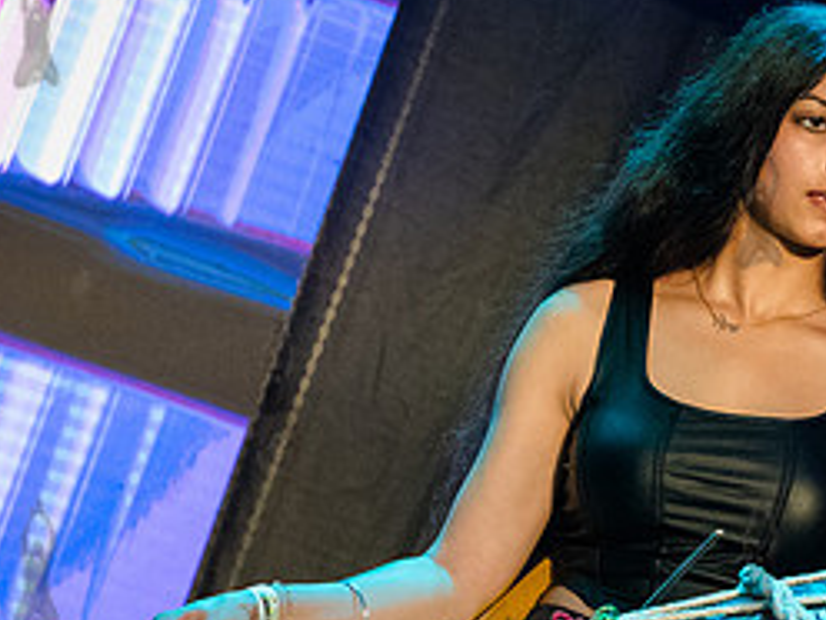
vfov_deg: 9.3
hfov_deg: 12.2
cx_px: 802
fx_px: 3818
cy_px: 369
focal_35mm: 160
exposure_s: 1/500
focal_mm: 50
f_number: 4
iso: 6400
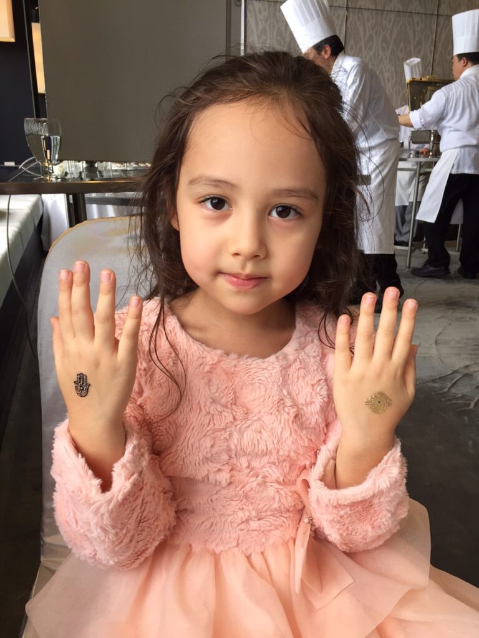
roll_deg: +0.3
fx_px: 535
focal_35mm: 29
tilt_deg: -16.1
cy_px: 319
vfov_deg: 61.7
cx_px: 240
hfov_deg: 48.2
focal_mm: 4.15
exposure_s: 1/100
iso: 50
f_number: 2.2
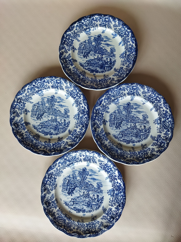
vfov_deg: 65.3
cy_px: 121
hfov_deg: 51.4
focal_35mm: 27
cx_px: 90
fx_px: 188
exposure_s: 1/50
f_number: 1.79
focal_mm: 4.71
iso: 281
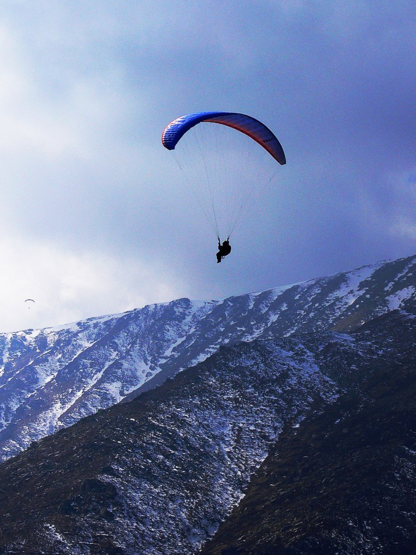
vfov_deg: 14.1
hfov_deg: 10.6
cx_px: 208
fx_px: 2243
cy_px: 278
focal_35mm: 140
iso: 80
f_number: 9
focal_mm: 23.3
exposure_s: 1/640
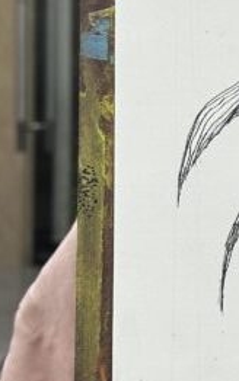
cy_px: 95
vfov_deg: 21.2
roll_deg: -1.6
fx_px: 1010
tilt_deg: -3.0
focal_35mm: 97
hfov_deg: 12.9
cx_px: 332
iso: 80
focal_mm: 6.86
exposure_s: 1/121
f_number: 1.78
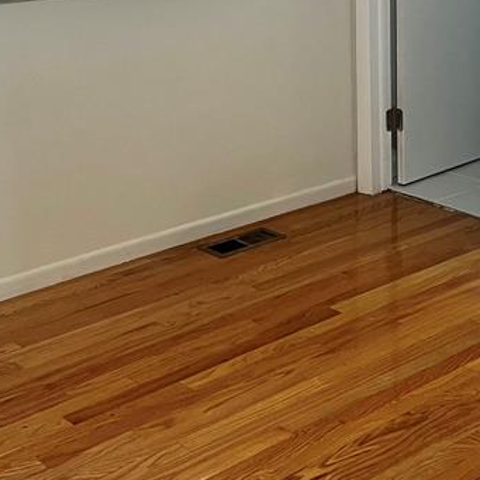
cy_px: 17
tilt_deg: -8.9
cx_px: 367
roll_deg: +0.7
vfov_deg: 24.1
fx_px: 1082
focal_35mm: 69
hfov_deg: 24.7
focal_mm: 5.7
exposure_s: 1/60
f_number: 1.5
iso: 125
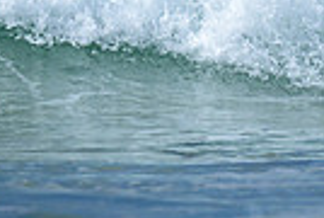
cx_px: 698
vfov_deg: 0.3
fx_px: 37153
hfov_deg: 0.5
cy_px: -108
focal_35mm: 4119
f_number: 6.3
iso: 180
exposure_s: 1/2000
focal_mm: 800
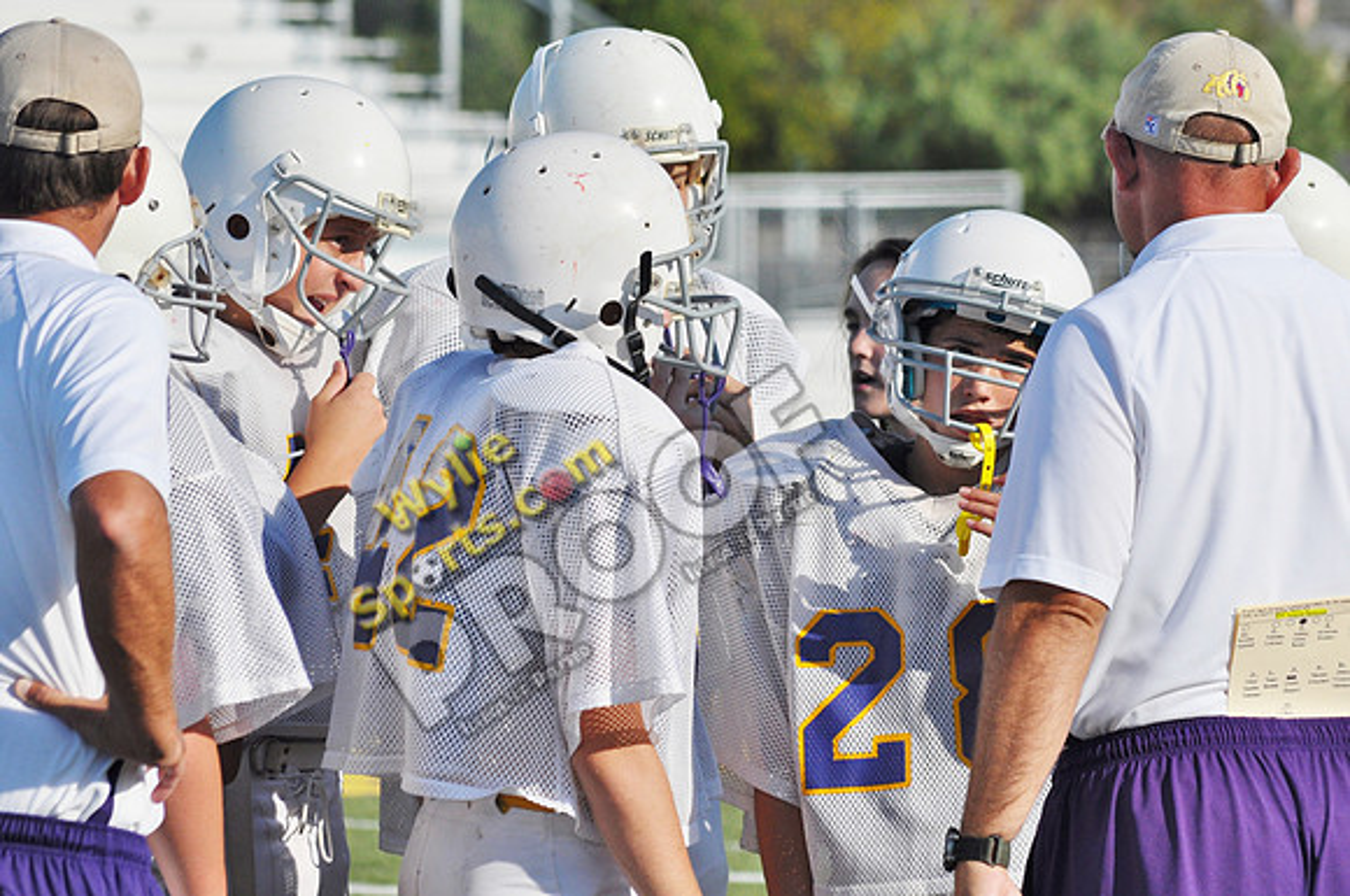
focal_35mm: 300
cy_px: 448
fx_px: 11234
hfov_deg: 6.9
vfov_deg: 4.6
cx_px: 675
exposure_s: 1/2000
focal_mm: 200
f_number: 7.1
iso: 400
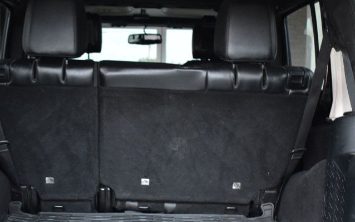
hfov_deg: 37.5
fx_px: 522
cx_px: 162
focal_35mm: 54
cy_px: 152
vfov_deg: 23.8
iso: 1600
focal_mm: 22
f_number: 3.8
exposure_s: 1/10
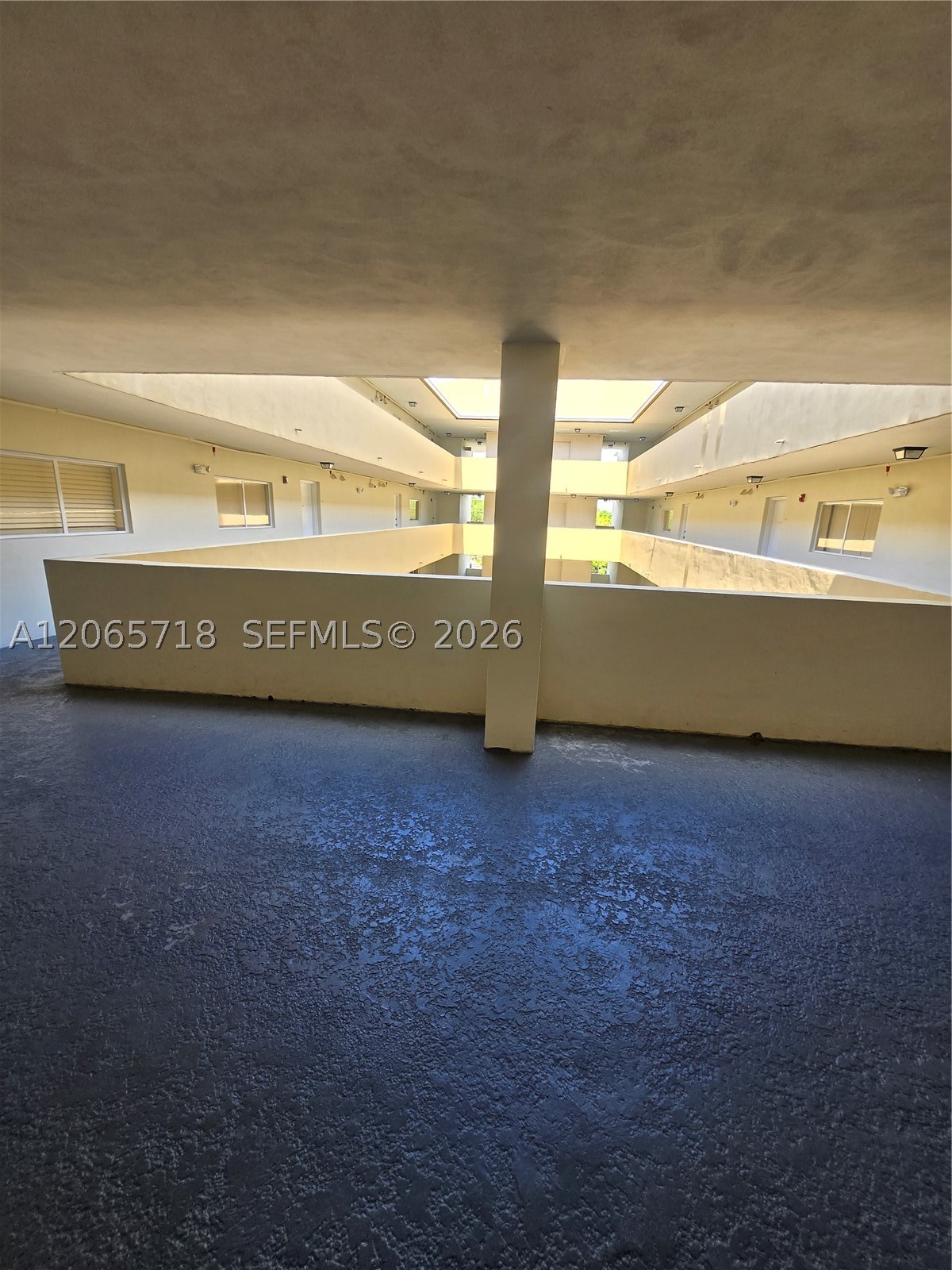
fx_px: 477
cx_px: 476
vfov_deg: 106.2
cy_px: 635
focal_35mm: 13
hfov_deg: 89.9
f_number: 2.2
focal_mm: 1.7
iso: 40
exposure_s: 1/120
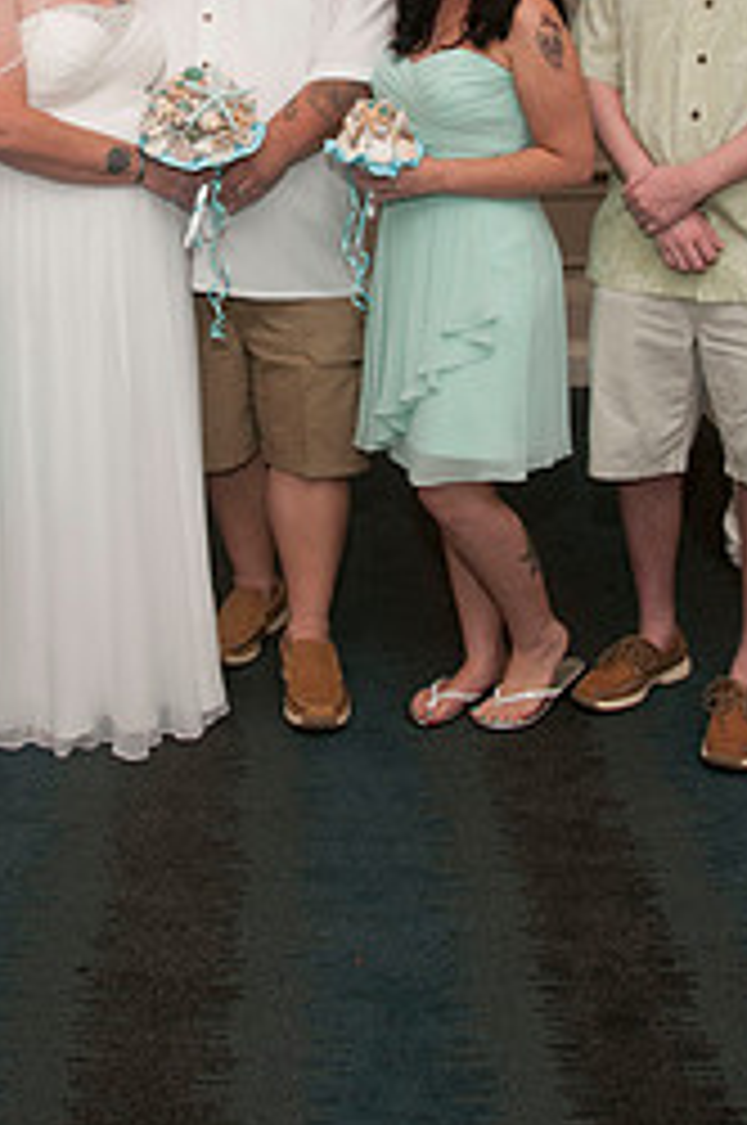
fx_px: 1685
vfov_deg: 35.4
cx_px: 299
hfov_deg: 24.9
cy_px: 180
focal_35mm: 54
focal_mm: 20
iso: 400
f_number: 5.6
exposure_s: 1/60
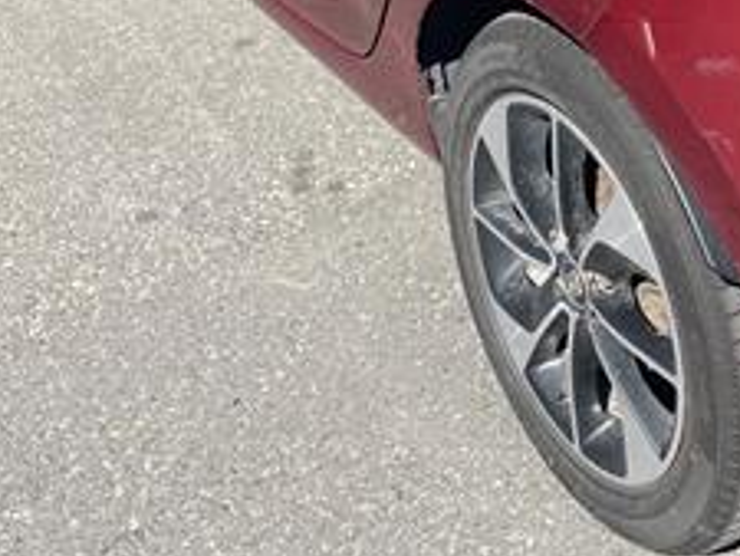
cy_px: -161
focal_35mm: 74
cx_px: 681
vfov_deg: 18.6
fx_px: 1583
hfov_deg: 25.4
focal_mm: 4.2
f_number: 1.6
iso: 32
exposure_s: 1/1689
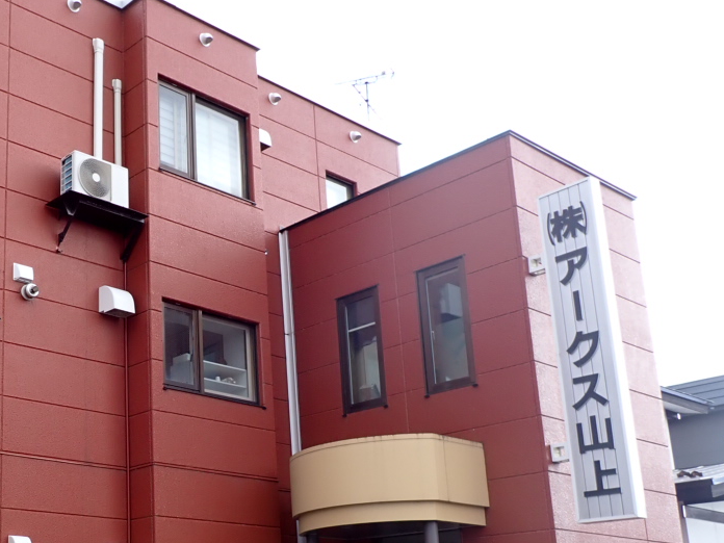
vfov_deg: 31.0
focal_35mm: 46
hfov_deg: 38.6
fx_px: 962
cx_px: 80
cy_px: 402
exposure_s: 1/250
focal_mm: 4.5
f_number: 2.8
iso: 100
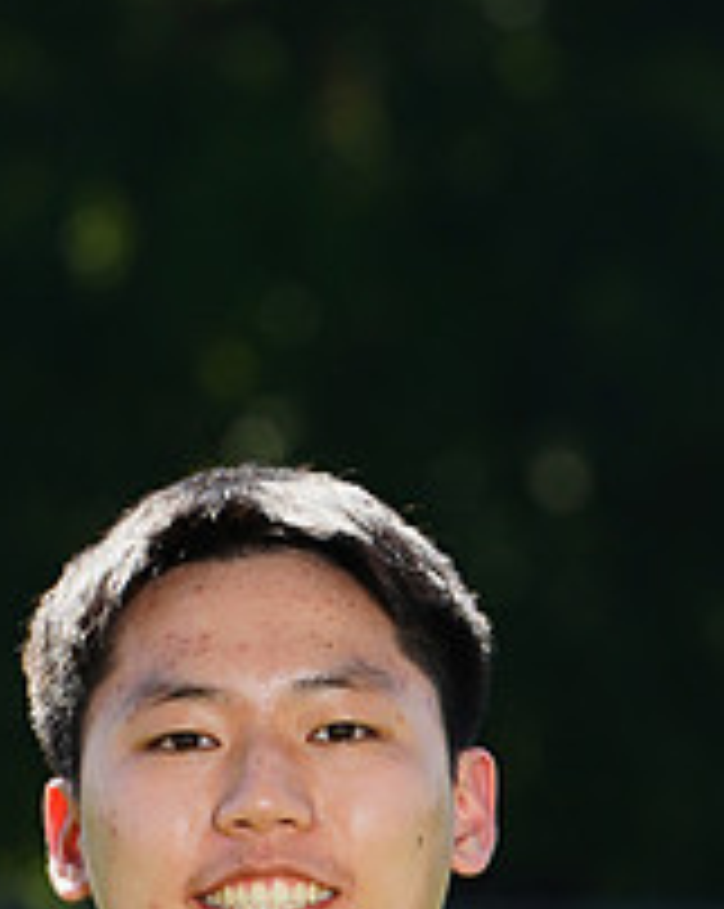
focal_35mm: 825
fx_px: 22147
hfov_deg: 1.9
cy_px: 1174
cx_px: 337
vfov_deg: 2.3
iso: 200
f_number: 11
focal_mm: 306
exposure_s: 1/200
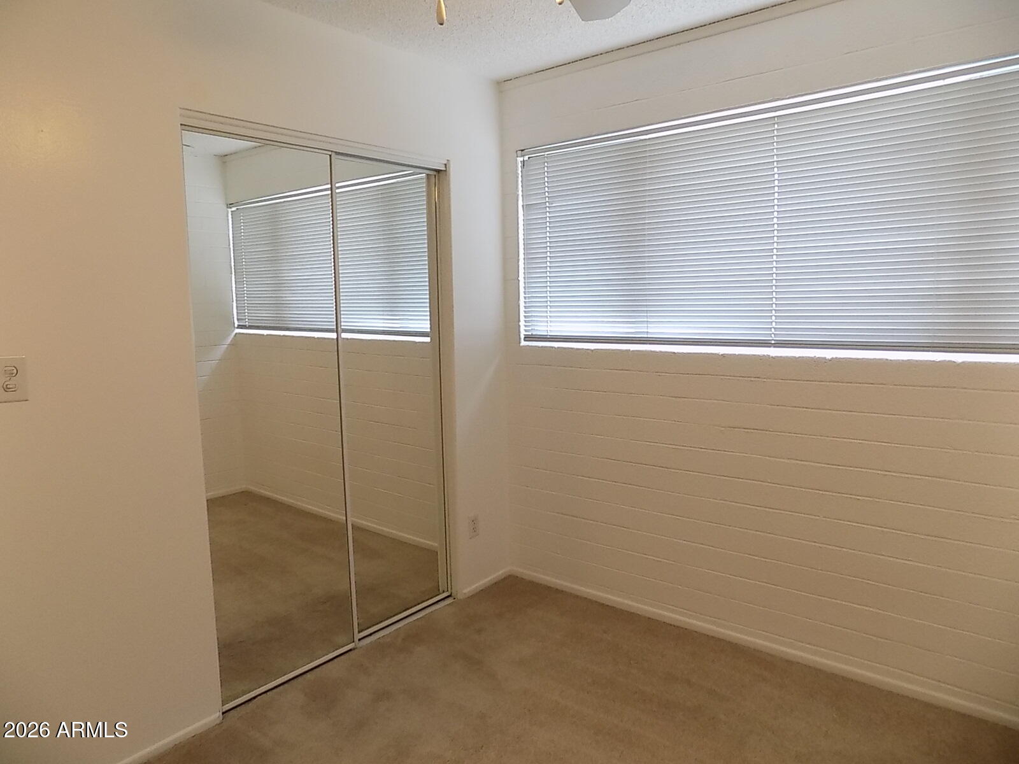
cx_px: 510
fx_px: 677
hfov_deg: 73.9
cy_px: 382
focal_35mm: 23
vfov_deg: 58.9
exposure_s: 1/30
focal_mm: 4
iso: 200
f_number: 3.1
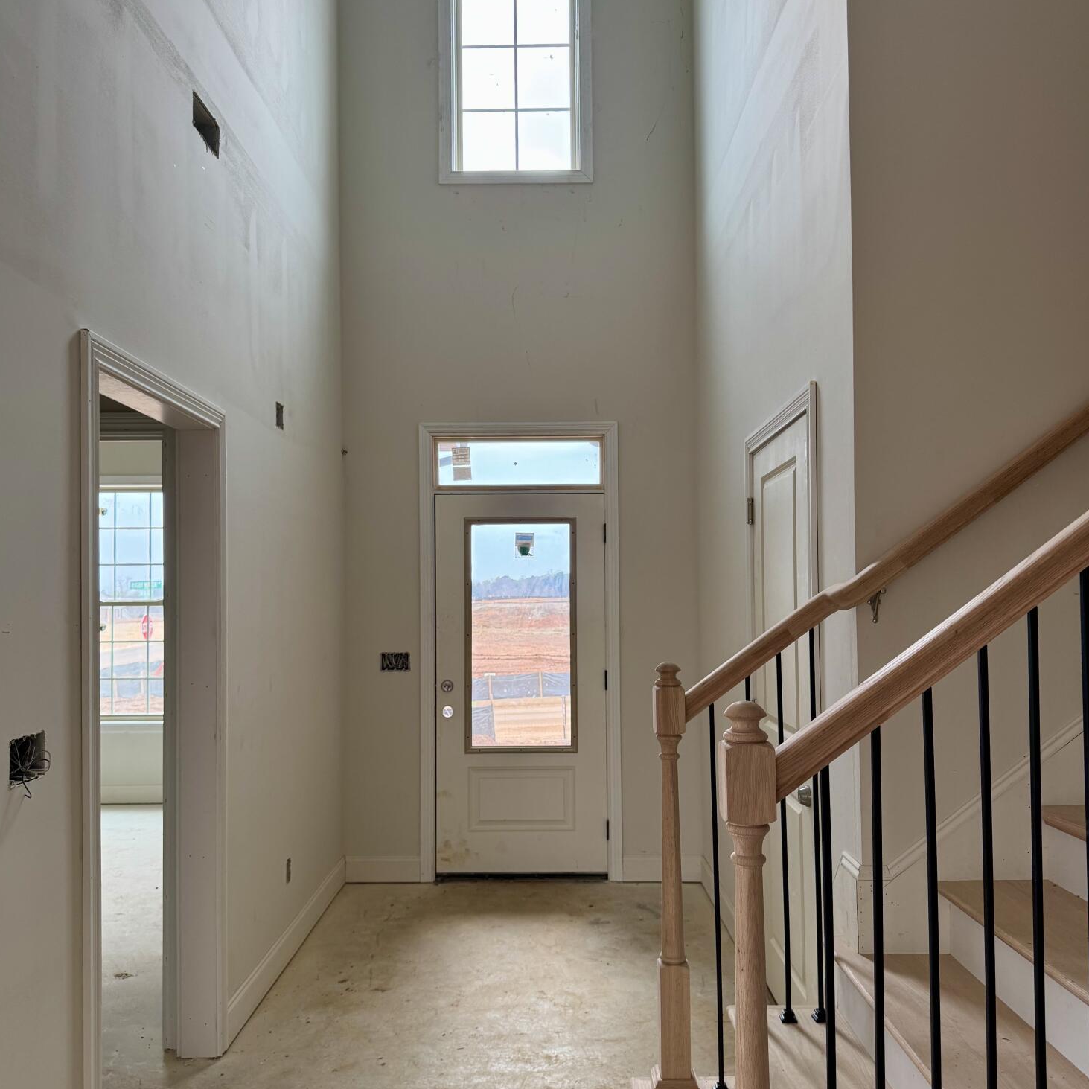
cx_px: 541
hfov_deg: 55.6
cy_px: 573
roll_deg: +0.7
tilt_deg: +2.1
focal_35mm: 29
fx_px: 1032
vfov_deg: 55.6
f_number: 1.78
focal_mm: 6.76
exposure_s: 1/121
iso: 125
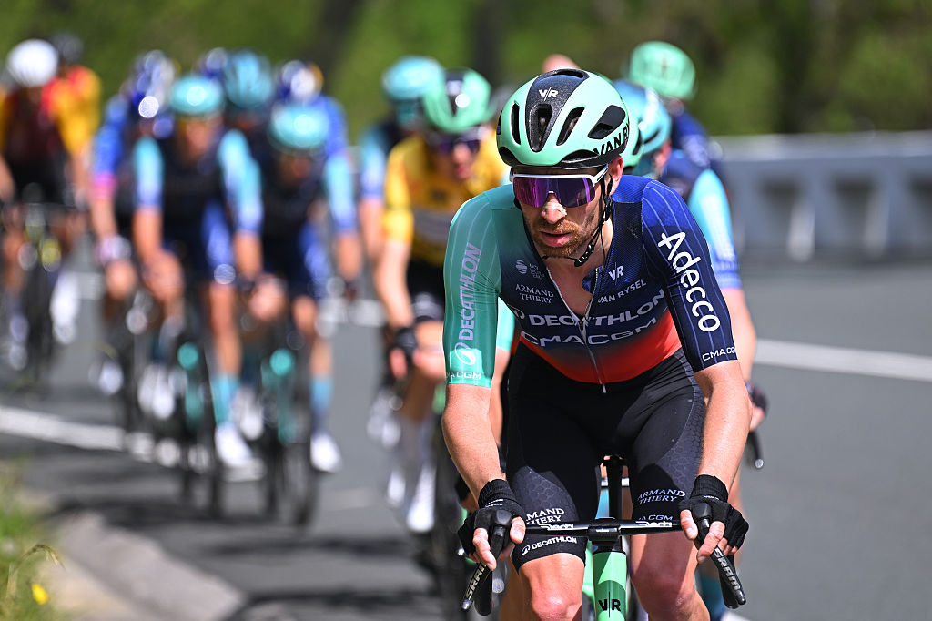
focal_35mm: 300
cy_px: 310
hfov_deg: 6.9
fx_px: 7764
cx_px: 466
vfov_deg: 4.6
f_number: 3.2
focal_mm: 200
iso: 250
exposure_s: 1/2500
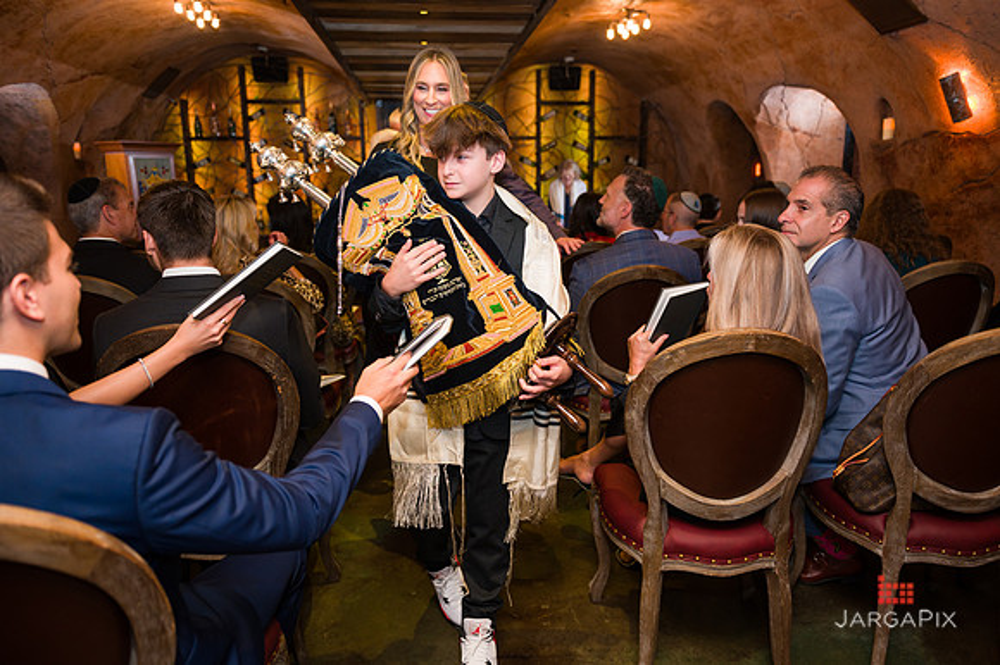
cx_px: 512
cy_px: 326
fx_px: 693
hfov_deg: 71.6
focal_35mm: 25
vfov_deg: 51.3
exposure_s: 1/200
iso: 1250
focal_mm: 24
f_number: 3.2
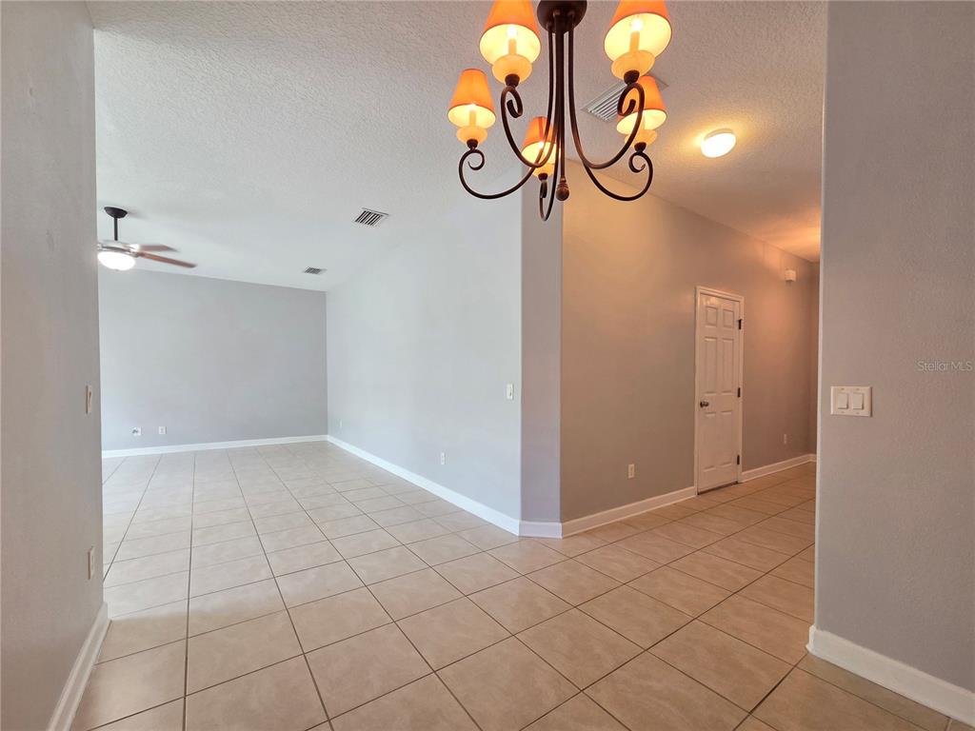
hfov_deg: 106.2
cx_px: 488
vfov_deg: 89.9
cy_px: 366
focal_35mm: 13
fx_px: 366
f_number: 2.2
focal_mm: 2.2
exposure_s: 1/60.2
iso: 250
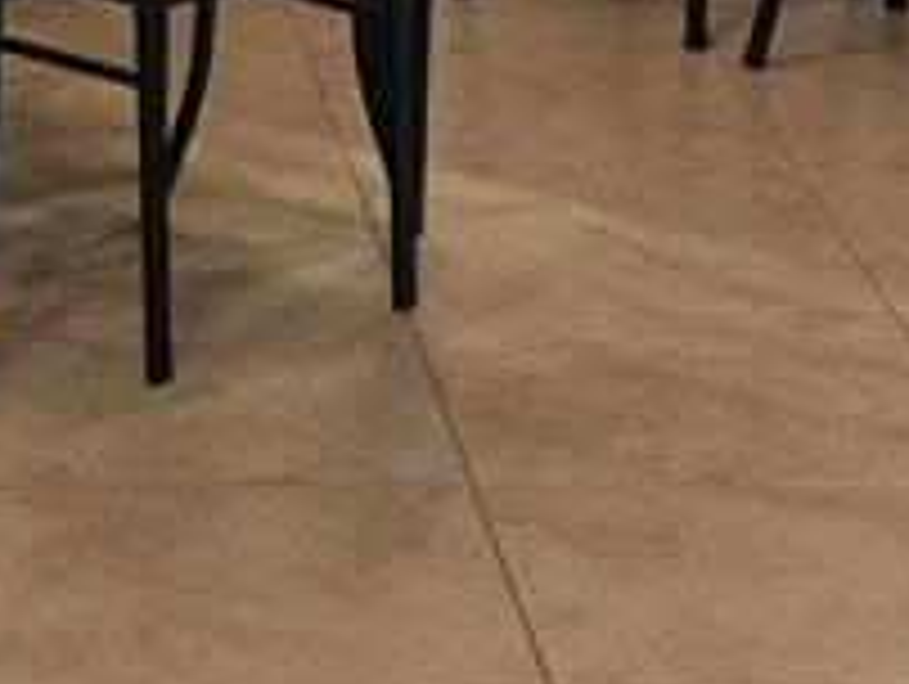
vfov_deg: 8.1
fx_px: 4785
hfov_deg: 10.8
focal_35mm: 182
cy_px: -126
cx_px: 32
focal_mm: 5.4
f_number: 1.8
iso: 500
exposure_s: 1/120
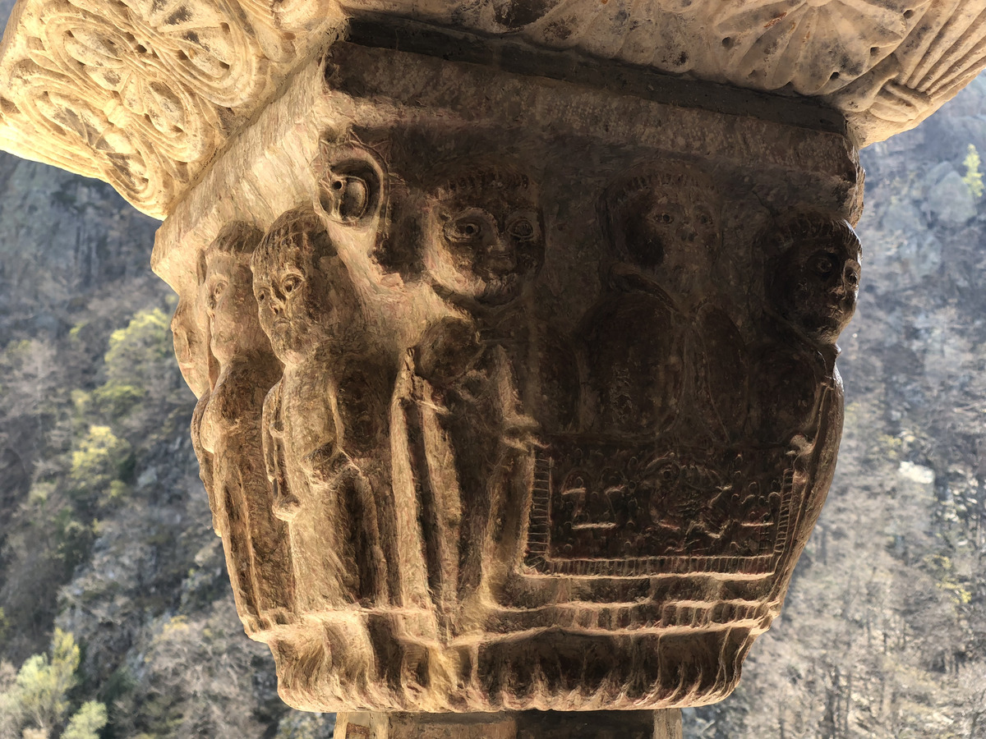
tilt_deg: +12.5
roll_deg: +0.9
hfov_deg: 36.8
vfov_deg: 28.0
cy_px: 370
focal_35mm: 52
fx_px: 1481
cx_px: 493
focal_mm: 6
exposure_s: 1/120
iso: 16
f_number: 2.4
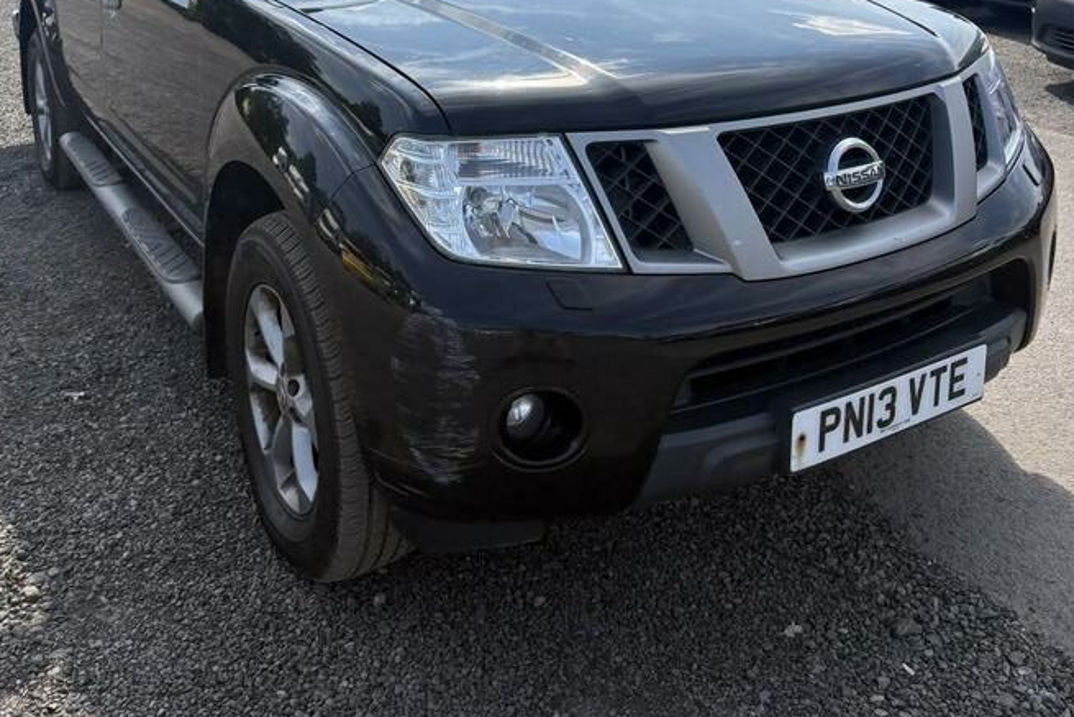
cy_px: 28
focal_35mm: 37
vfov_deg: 33.4
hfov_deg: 51.9
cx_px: 526
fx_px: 1104
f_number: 1.6
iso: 50
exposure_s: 1/3279
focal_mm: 5.96
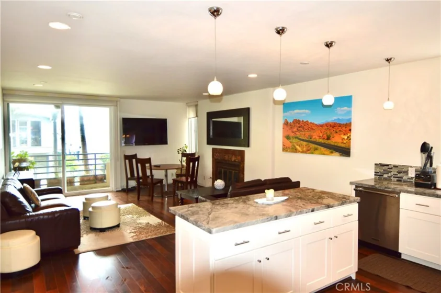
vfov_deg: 59.4
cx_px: 220
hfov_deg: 81.3
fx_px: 257
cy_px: 146
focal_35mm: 21
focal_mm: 14
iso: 360
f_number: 4
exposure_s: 1/125
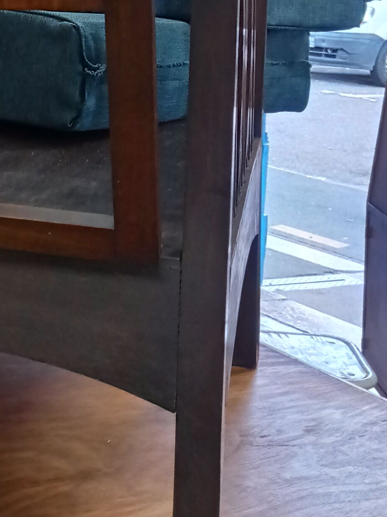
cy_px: -68
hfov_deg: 15.5
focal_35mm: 91
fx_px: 1359
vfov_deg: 20.4
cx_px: -98
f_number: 1.79
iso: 162
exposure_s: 1/248
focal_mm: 4.74
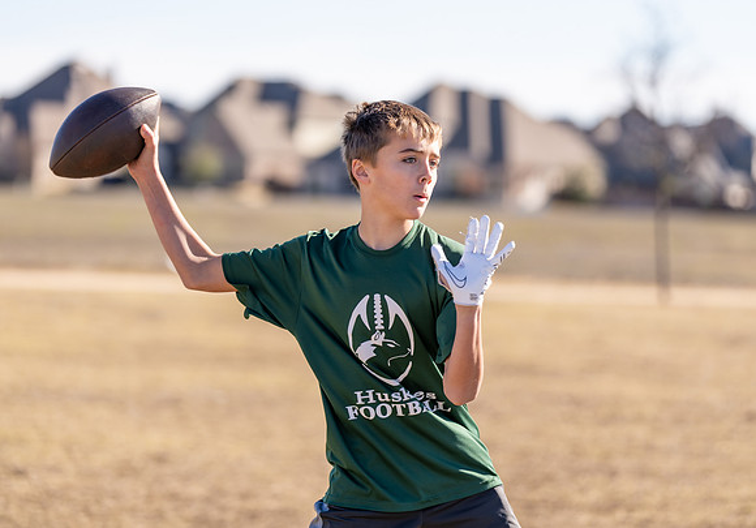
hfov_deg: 13.4
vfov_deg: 9.4
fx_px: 3227
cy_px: 240
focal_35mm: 151
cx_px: 377
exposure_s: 1/1000
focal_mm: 131
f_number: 2.8
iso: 100
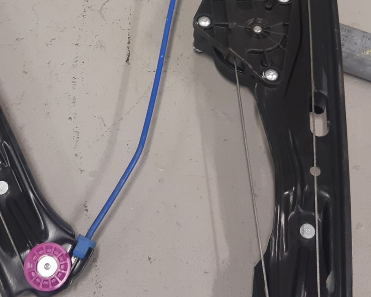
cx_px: 130
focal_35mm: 57
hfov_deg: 32.8
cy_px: 92
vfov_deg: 26.5
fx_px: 626
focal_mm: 3.93
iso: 125
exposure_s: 1/50
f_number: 1.7
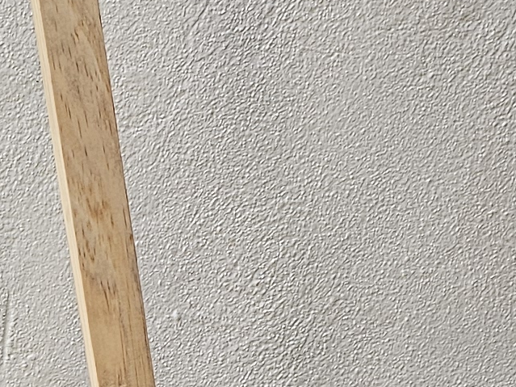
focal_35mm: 144
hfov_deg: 13.2
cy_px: 464
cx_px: -149
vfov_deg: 10.1
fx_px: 2146
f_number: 1.7
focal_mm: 6.3
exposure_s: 1/100
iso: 40
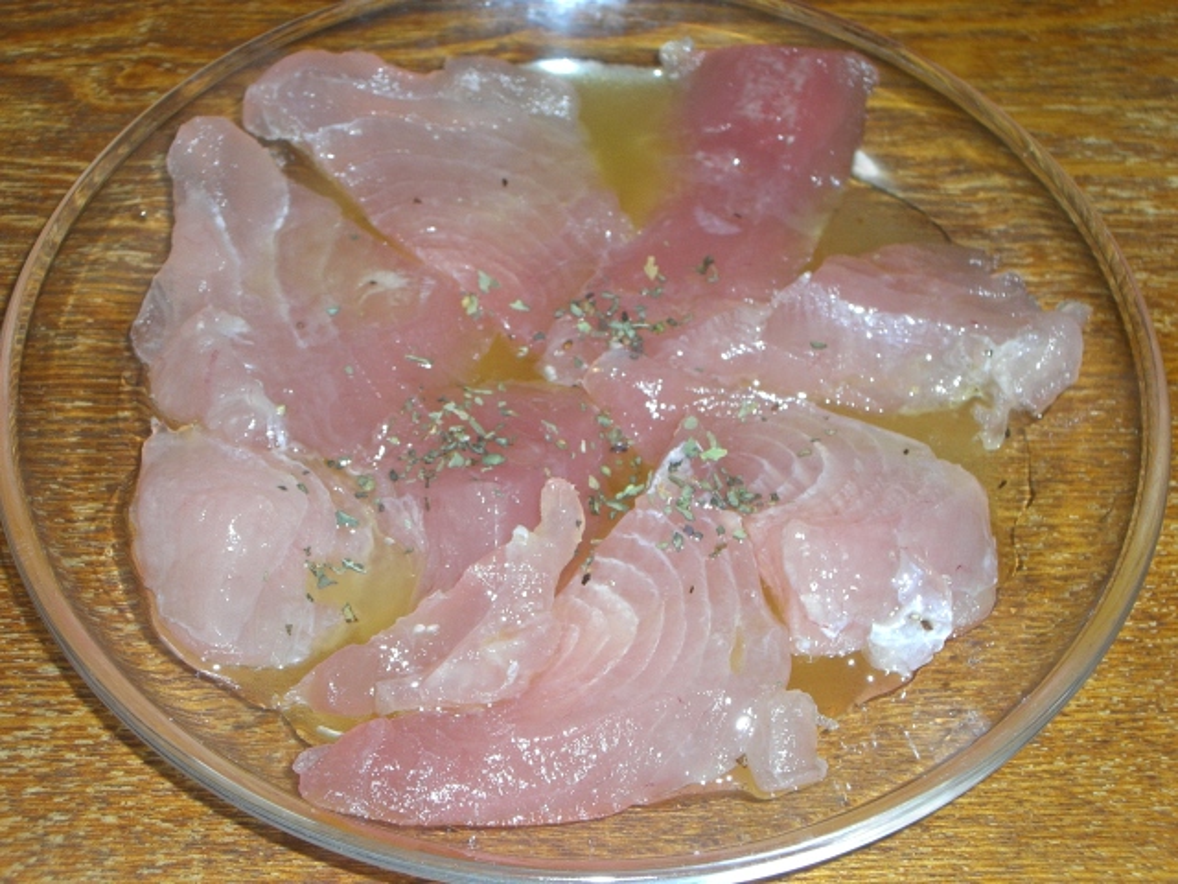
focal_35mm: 79
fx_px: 2688
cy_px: 442
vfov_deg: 18.7
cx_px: 589
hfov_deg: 24.7
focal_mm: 12.8
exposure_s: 1/60
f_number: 4.1
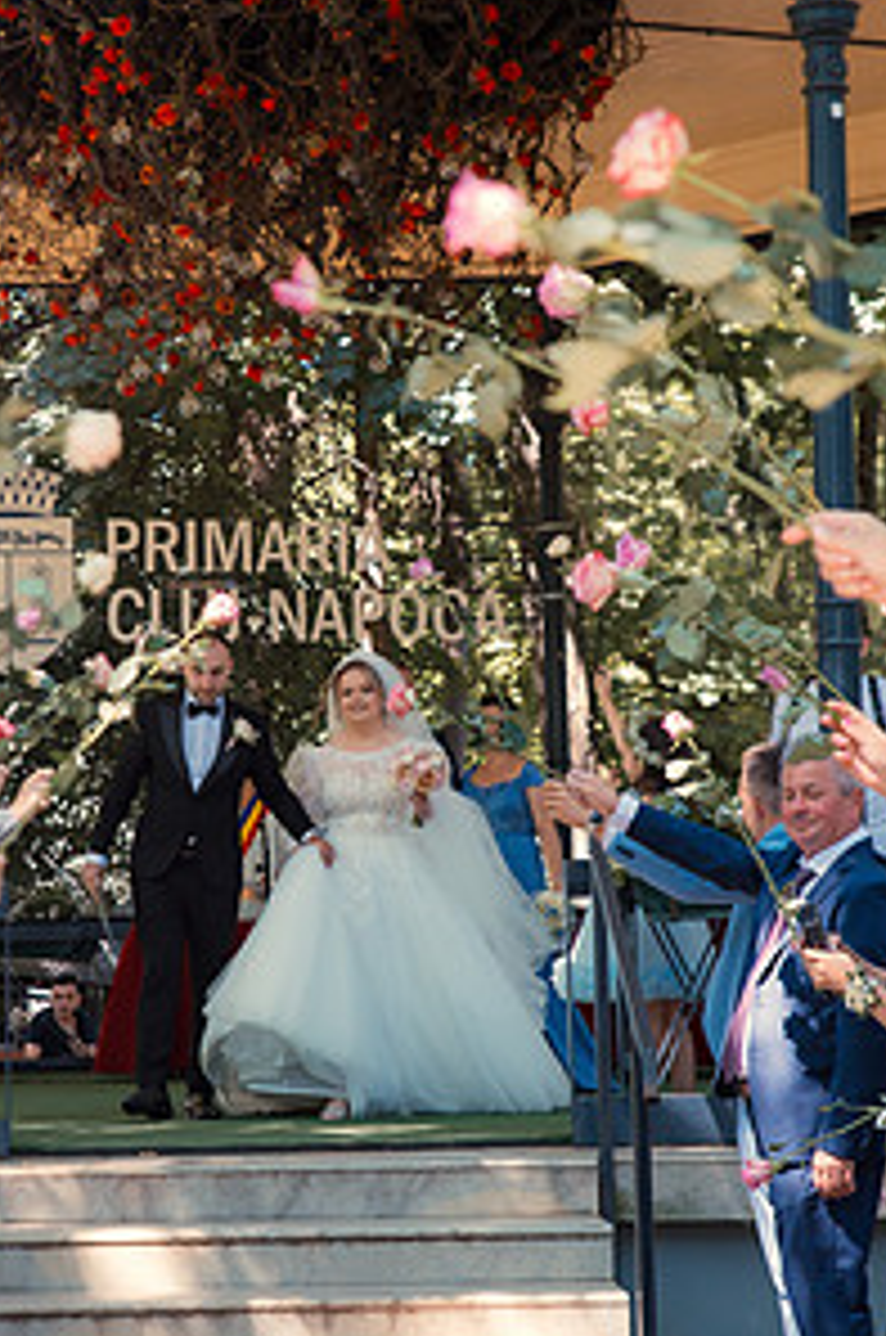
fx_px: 3927
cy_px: 765
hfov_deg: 12.9
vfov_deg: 19.3
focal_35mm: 106
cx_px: 371
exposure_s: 1/250
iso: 500
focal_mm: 70
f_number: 3.5
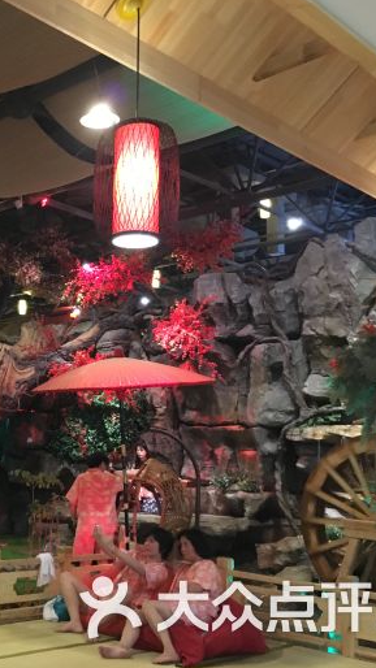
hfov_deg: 25.5
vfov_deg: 47.4
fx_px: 762
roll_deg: -2.5
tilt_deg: +9.2
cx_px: -49
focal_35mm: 43
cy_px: 333
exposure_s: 1/17
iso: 320
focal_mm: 4.15
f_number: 2.2
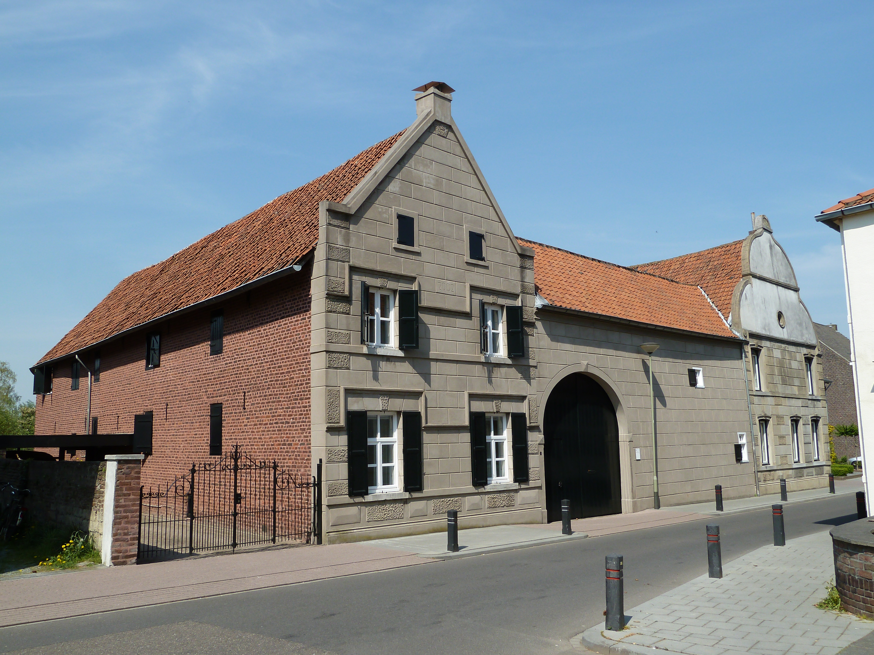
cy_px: 328
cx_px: 437
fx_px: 757
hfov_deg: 60.0
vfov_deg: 46.8
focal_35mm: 30
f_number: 4.5
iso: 80
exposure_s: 1/500
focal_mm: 5
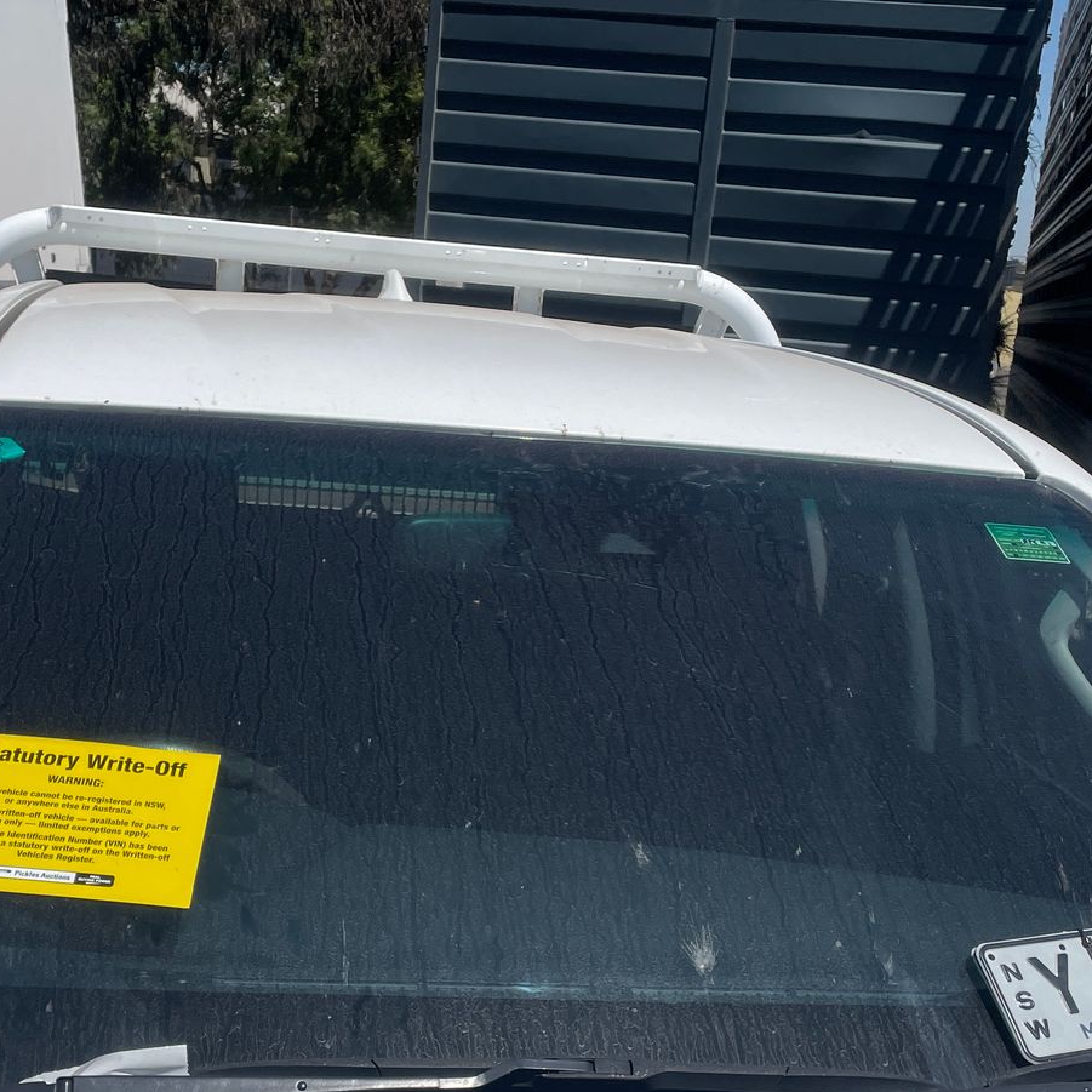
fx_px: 1820
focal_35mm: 51
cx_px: 521
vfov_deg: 32.8
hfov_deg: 33.4
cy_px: 812
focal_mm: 4.2
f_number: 1.6
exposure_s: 1/13333
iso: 32
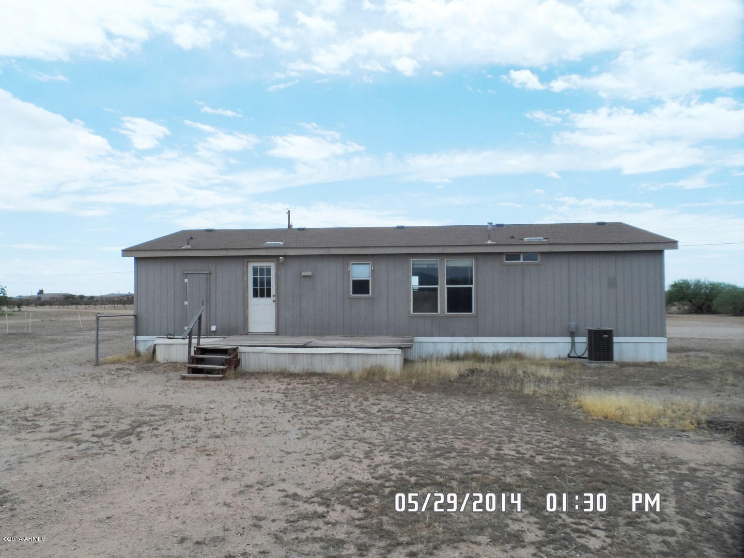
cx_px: 372
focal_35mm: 24
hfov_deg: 71.6
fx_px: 516
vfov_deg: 56.8
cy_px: 279
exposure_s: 1/750
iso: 80
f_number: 4.5
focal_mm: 4
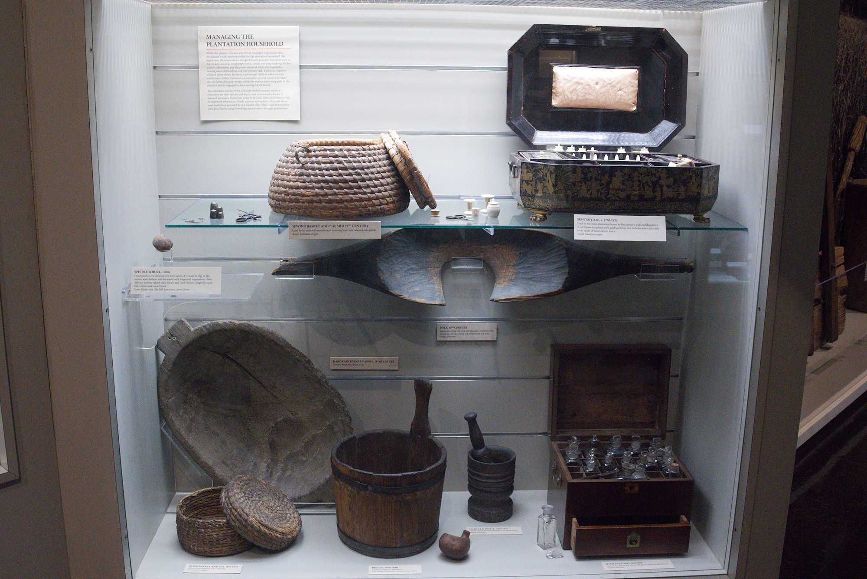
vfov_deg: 42.3
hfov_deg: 60.3
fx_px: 747
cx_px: 434
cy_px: 290
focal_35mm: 31
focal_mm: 31
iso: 10000
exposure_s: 1/80
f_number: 13
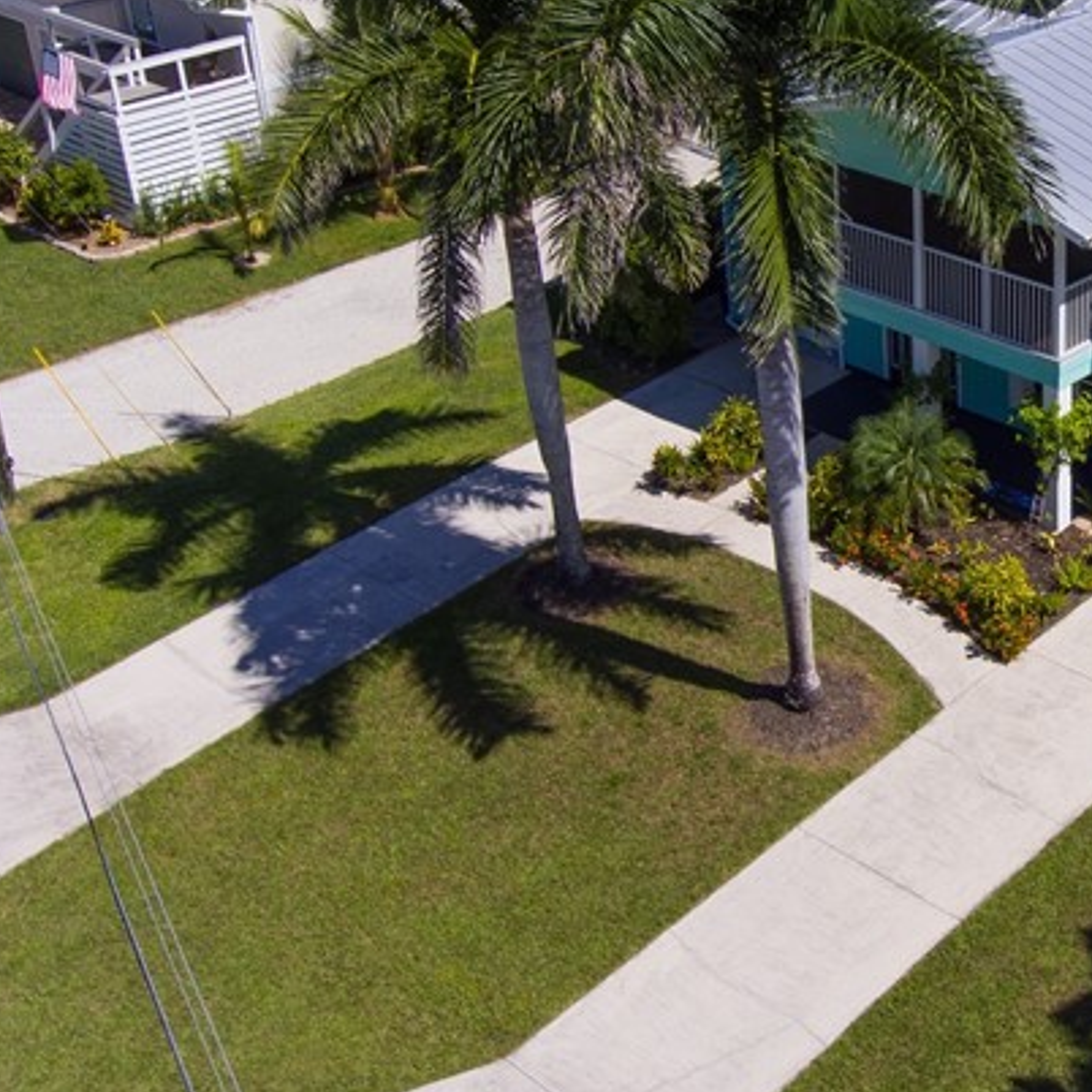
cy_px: 363
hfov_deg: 34.3
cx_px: 1087
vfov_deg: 37.1
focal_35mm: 45
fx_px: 1606
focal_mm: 3.61
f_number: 2.8
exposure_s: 1/800
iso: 100
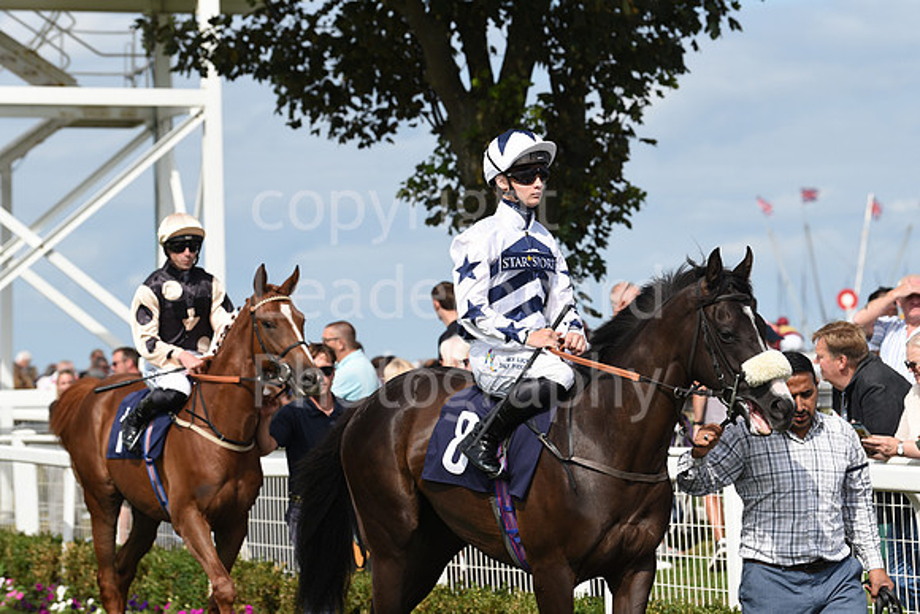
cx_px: 460
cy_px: 307
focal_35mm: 150
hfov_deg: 13.7
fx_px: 3834
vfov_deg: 9.2
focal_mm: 150
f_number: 5.6
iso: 400
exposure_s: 1/2000
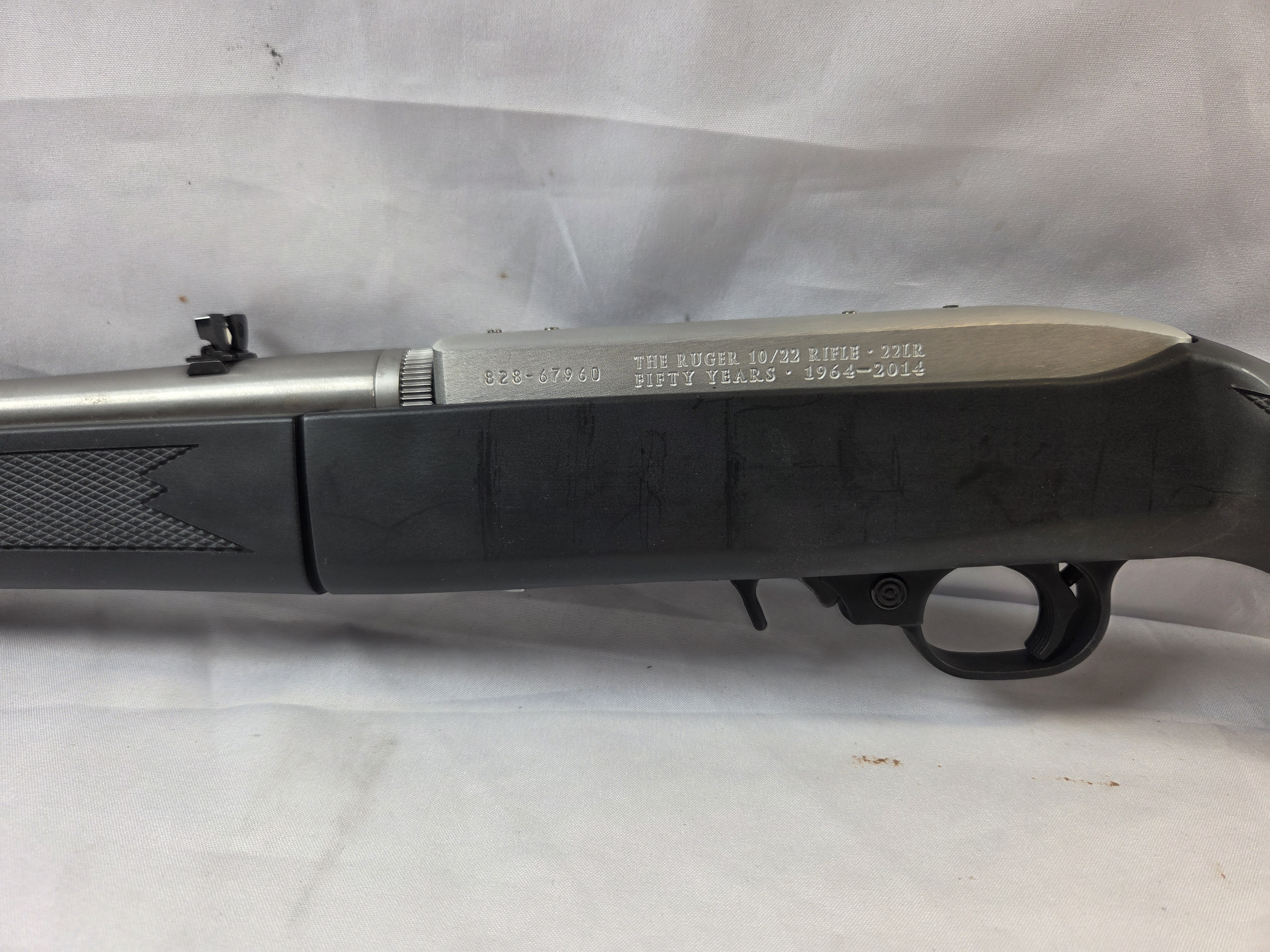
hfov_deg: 73.9
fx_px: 844
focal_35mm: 23
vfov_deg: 58.9
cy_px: 476
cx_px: 635
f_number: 1.8
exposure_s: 1/120
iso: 25
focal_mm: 5.4
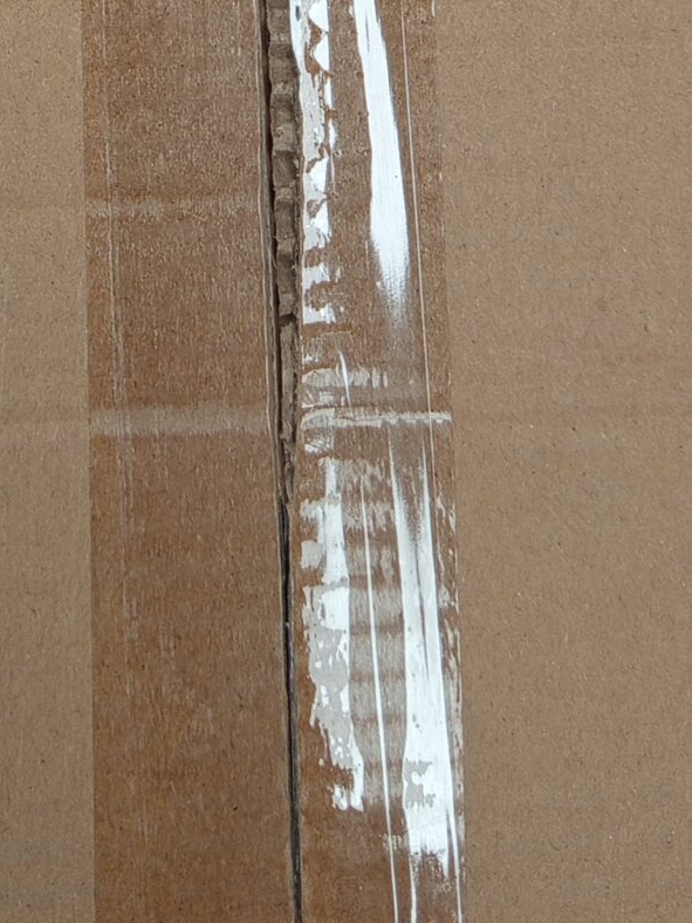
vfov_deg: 22.2
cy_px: -301
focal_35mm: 78
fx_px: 2079
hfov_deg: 18.7
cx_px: 109
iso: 229
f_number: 1.7
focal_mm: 5.24
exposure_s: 1/100
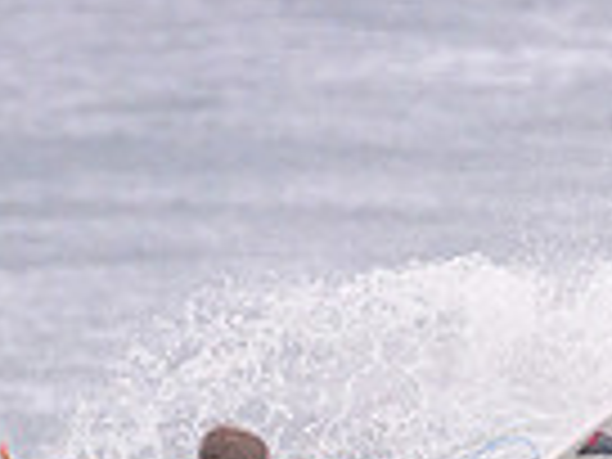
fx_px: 58184
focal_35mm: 3291
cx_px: 396
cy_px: 529
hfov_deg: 0.6
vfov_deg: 0.5
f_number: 11
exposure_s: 1/2000
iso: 2200
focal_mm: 800
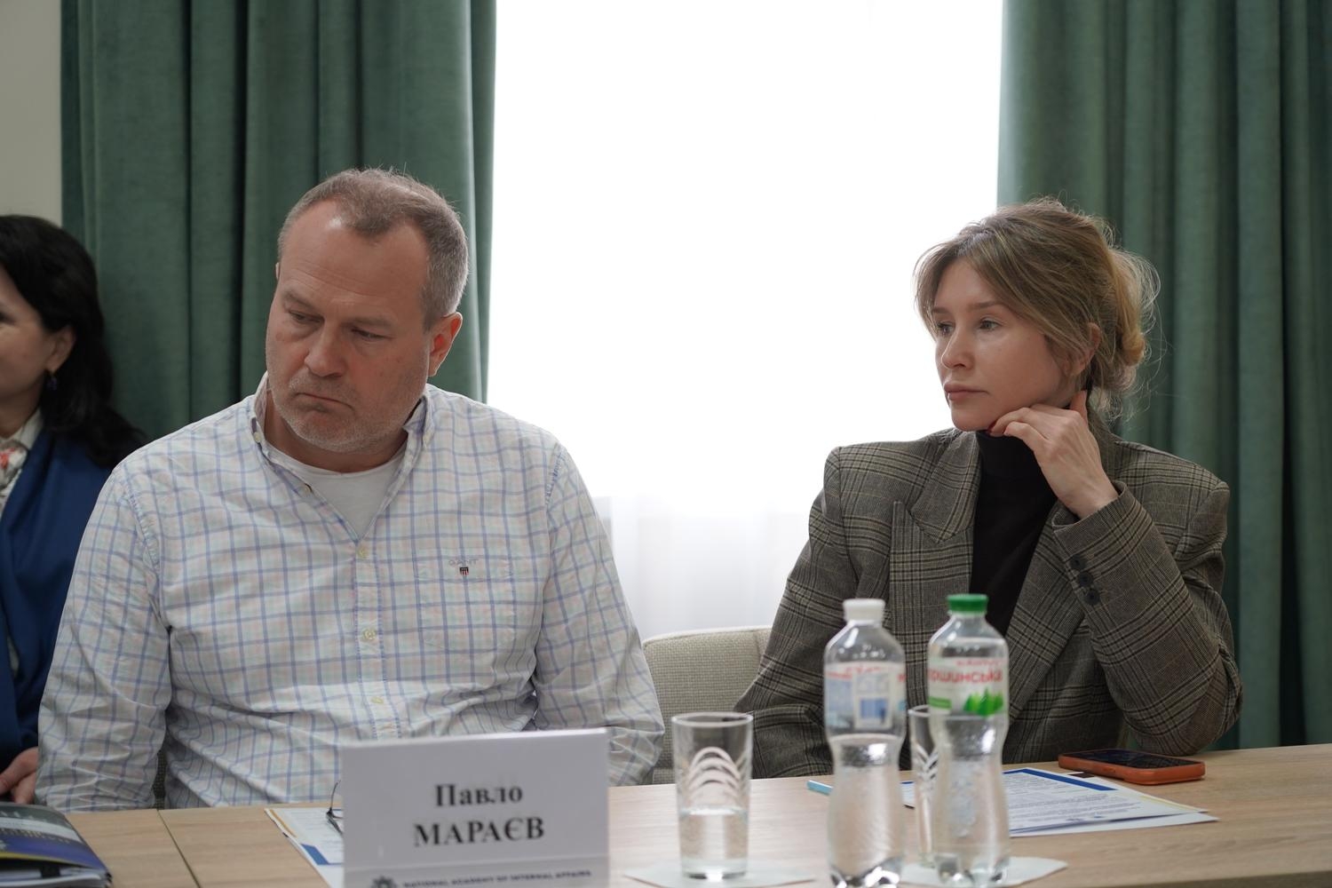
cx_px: 666
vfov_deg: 16.3
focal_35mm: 84
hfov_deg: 24.2
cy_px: 444
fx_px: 3108
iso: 800
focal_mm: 84
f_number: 4
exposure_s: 1/160
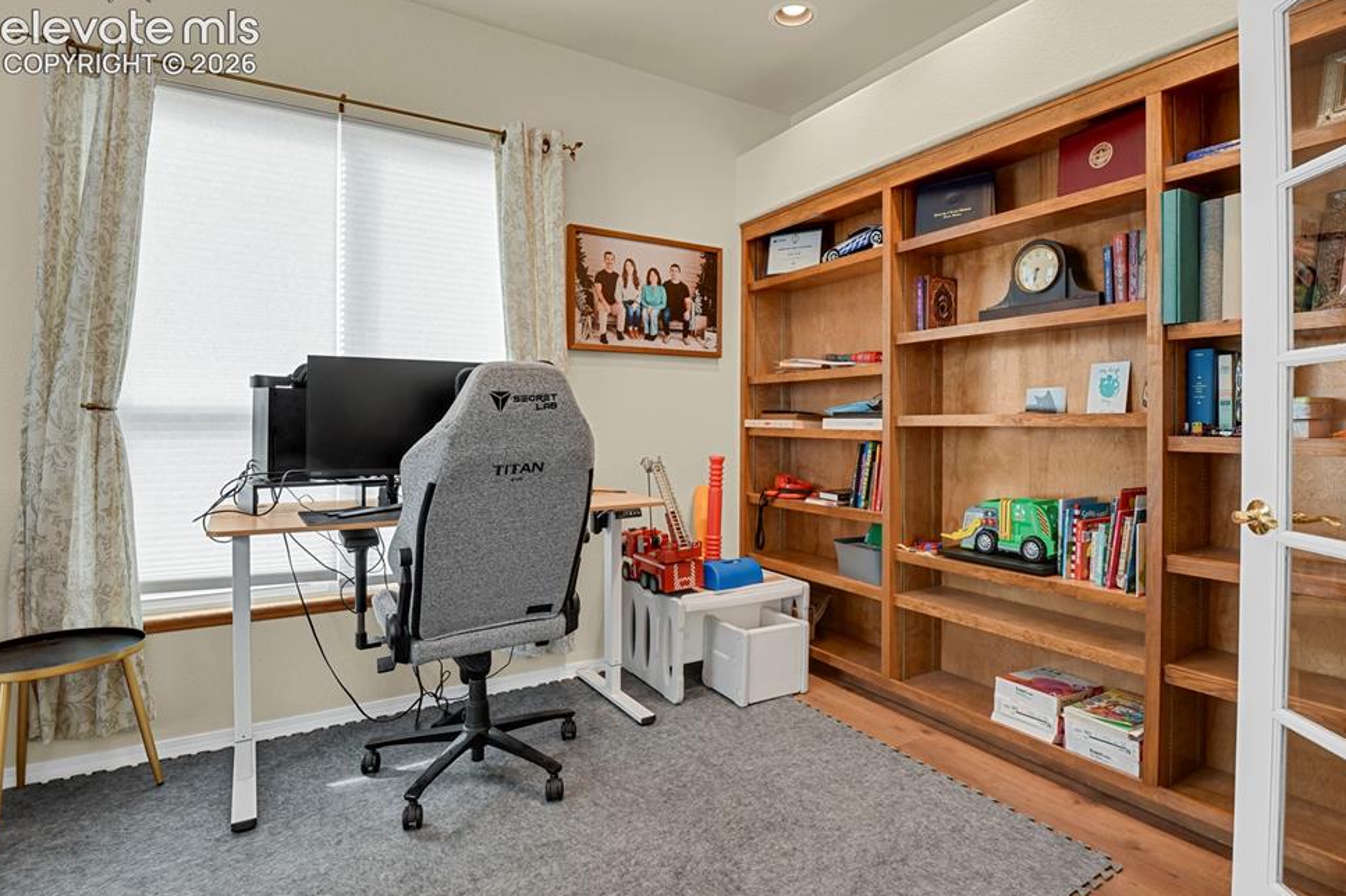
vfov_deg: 67.3
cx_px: 700
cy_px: 426
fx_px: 673
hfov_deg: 90.0
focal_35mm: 18
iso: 7200
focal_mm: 17
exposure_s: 1/20
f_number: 8
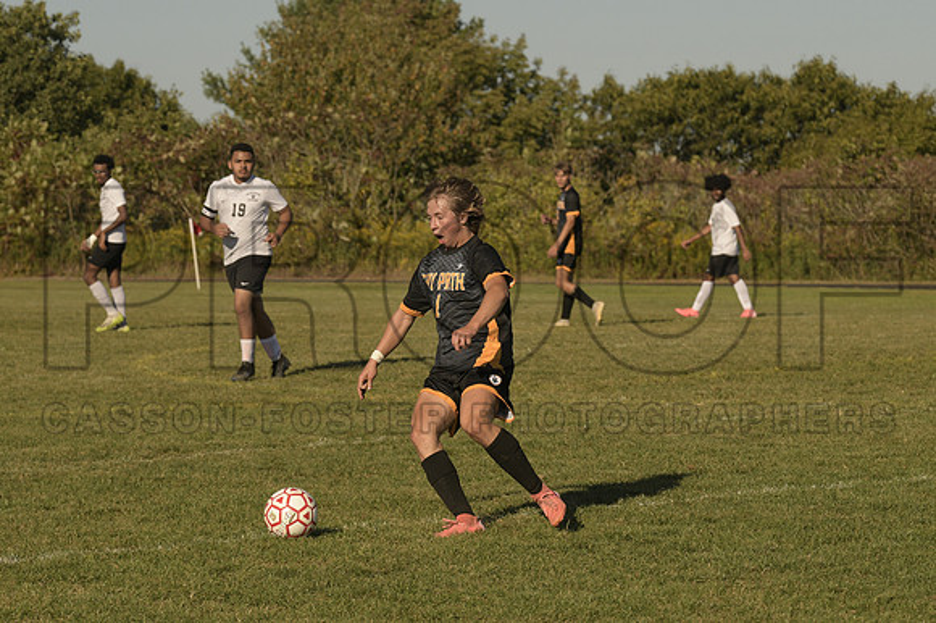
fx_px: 4521
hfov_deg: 11.8
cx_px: 468
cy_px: 312
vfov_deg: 7.9
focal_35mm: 174
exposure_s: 1/2500
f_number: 6.3
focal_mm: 116
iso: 400
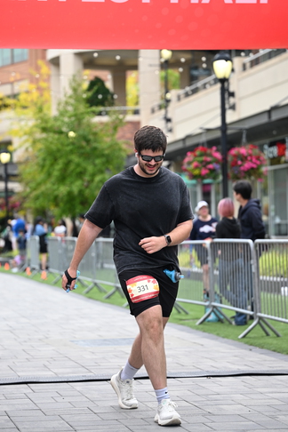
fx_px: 1236
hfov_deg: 13.3
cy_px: 189
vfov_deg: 19.8
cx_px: 149
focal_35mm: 103
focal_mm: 91
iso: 640
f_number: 2.8
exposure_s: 1/2000
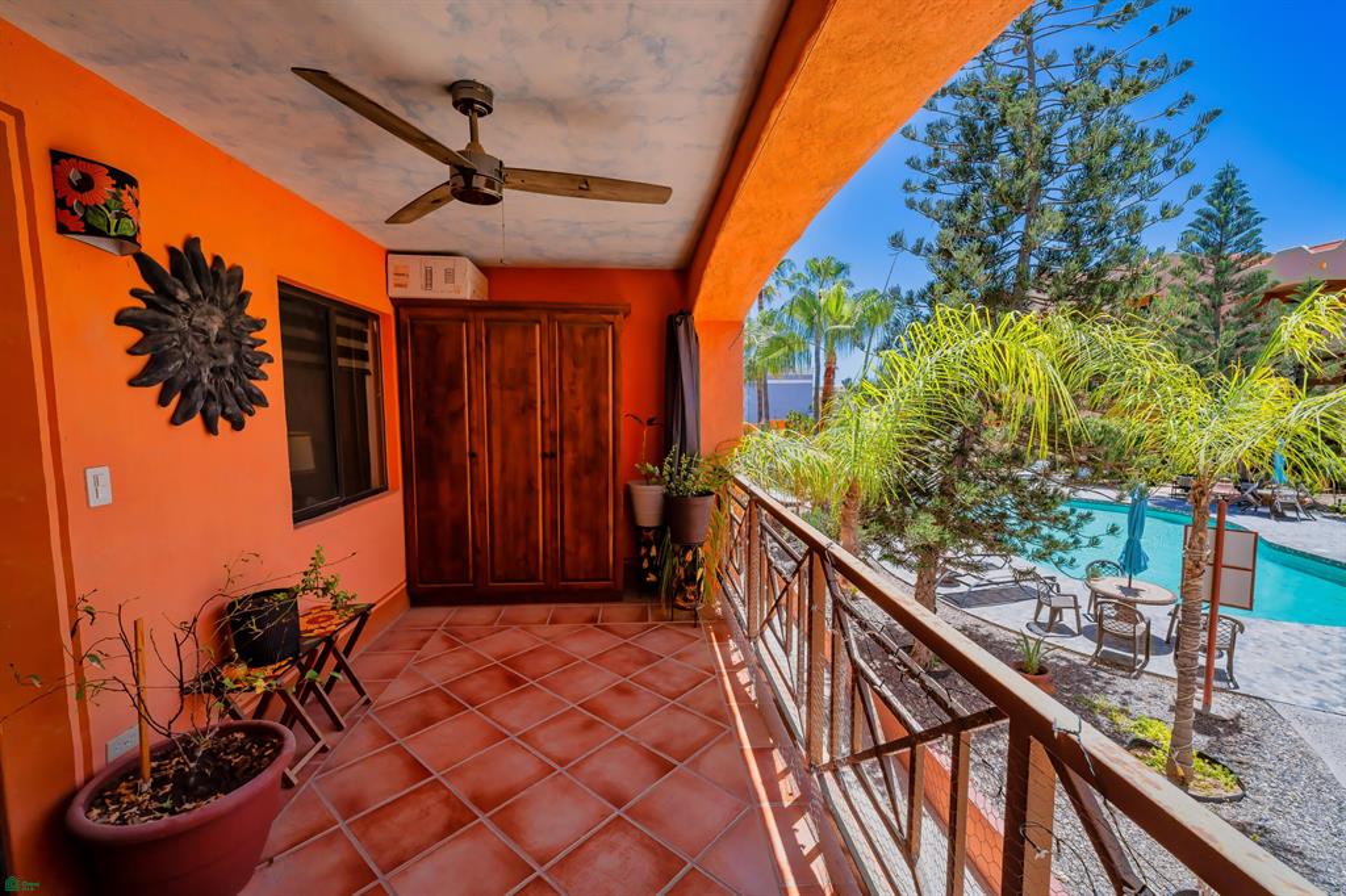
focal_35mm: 14
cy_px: 448
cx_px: 673
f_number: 6.7
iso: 160
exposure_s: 1/350
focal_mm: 14
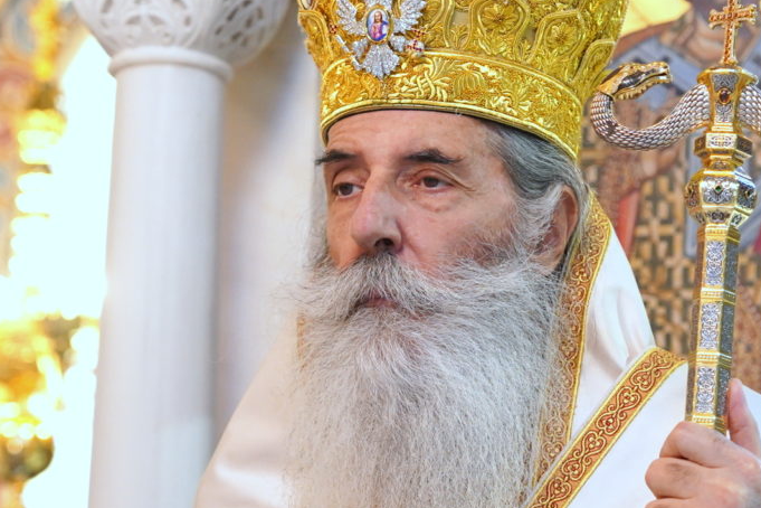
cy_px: 269
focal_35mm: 158
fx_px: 3340
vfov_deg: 8.7
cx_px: 474
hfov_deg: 13.0
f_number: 4
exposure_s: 1/160
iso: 1600
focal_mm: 70
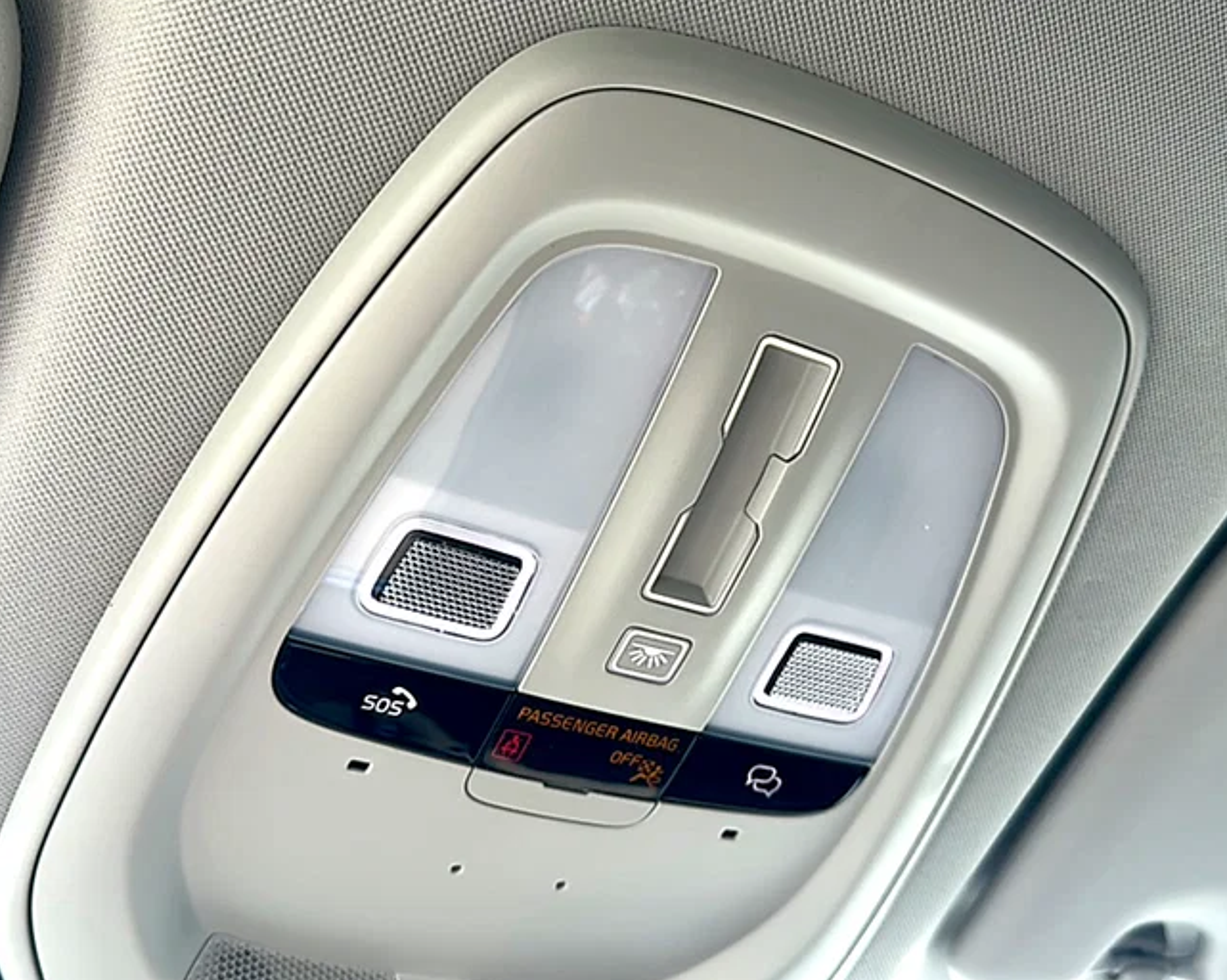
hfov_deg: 55.6
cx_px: 653
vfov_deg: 45.8
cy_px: 493
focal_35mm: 32
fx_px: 1161
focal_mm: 6.86
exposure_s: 1/103
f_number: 1.78
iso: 64
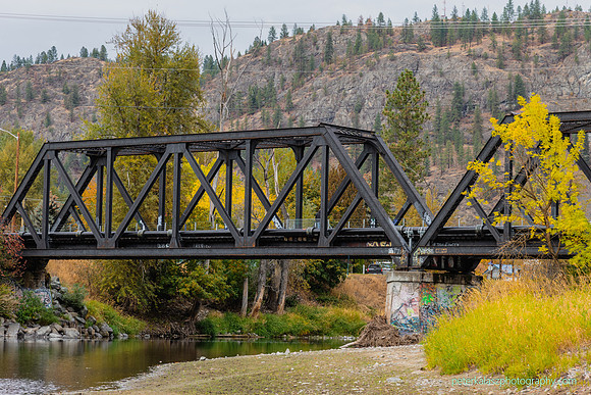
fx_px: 1663
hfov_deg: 20.2
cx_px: 295
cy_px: 195
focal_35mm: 101
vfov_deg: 13.5
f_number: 8
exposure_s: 1/160
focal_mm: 100
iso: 360
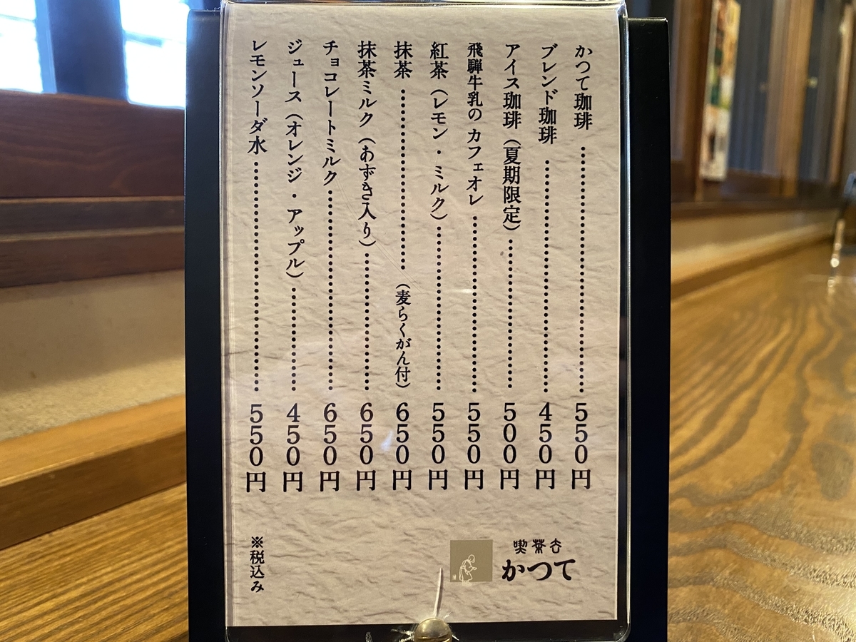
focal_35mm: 26
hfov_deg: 67.3
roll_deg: +0.2
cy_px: 321
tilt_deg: -10.6
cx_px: 428
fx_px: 643
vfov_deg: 53.1
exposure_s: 1/40
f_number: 1.8
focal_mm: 4.25
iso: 500
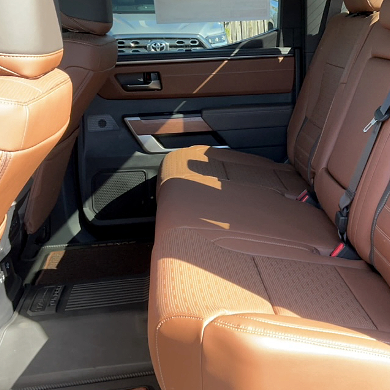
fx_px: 510
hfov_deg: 40.8
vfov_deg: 41.8
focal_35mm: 40
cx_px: 289
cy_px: 176
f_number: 1.8
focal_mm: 3
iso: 32
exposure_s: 1/134
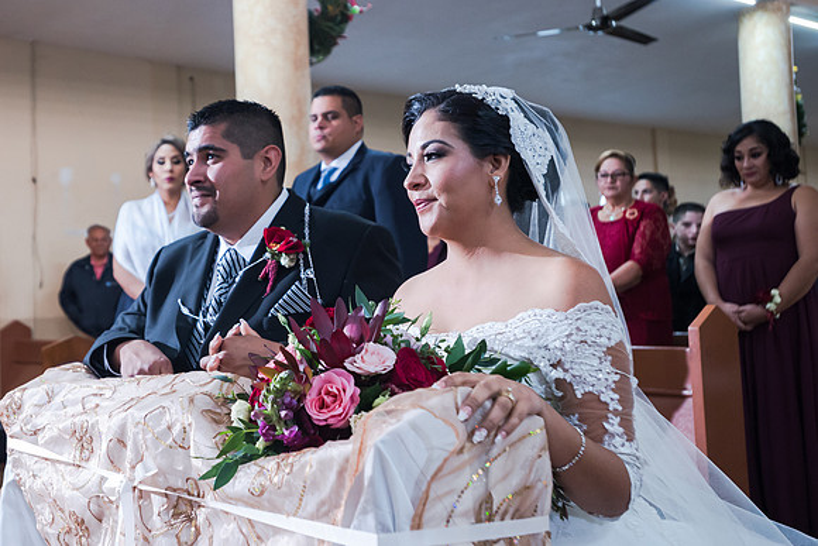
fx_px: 1054
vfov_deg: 29.0
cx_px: 276
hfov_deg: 41.9
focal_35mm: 46
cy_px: 237
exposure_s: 1/80
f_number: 2.8
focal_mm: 35
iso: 1600
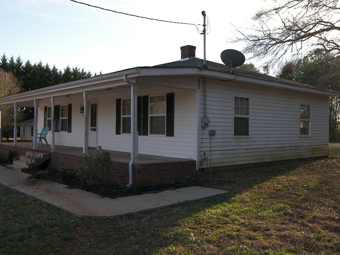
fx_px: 354
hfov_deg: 51.3
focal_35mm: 36
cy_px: 119
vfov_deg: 39.7
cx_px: 166
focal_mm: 6.8
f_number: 3.2
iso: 50
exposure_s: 1/250
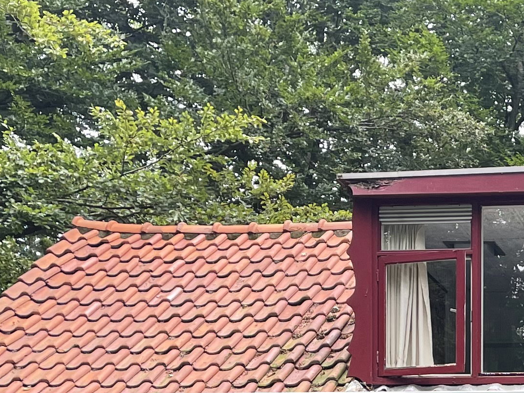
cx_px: 569
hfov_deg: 19.4
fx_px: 1469
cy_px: 645
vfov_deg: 14.0
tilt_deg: -0.2
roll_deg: -0.4
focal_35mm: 97
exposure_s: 1/195
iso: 32
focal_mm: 4.2
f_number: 1.6
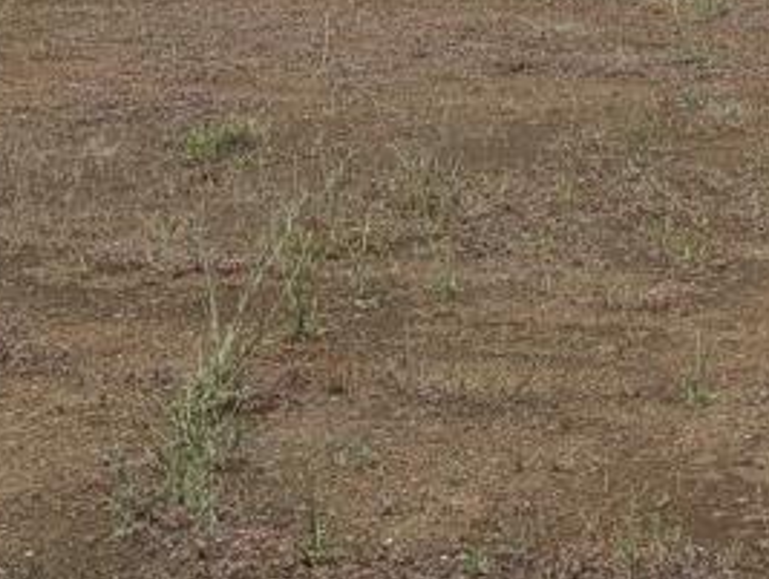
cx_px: 1518
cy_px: -647
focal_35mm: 135
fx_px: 3003
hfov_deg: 12.8
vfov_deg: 10.0
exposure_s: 1/1890
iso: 21
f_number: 1.68
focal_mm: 6.9
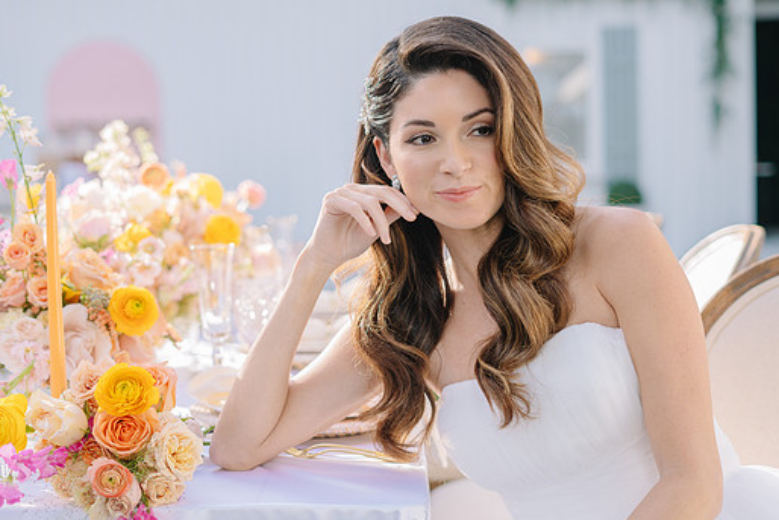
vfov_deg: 23.8
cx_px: 377
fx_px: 1234
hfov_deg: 35.0
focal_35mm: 57
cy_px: 258
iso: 50
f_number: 2.5
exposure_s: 1/200
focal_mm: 50
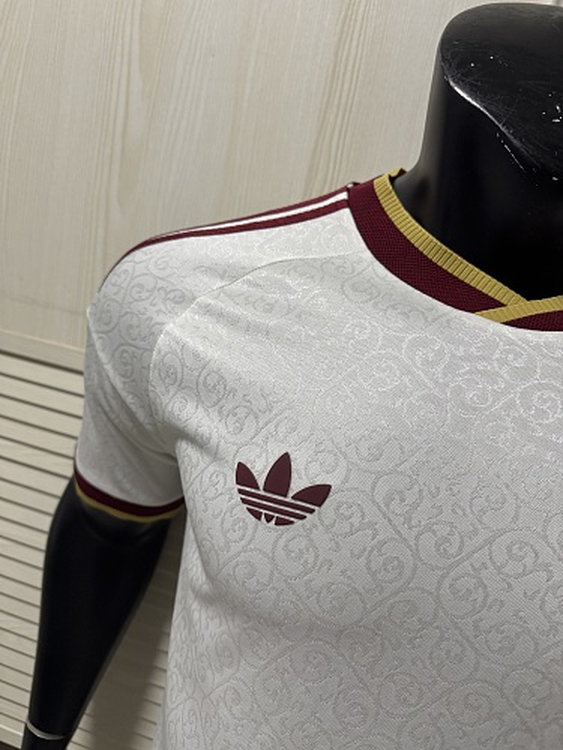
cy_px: 375
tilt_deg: -11.1
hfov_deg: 56.8
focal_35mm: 24
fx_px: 520
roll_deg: -11.0
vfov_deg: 71.6
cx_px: 282
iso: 200
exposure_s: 1/121
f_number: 1.78
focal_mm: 6.76
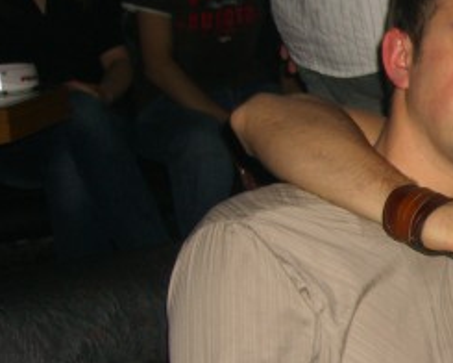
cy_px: 193
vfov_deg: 16.9
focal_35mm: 91
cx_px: 549
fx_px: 1220
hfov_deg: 19.7
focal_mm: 7.9
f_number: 2.8
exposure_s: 1/60
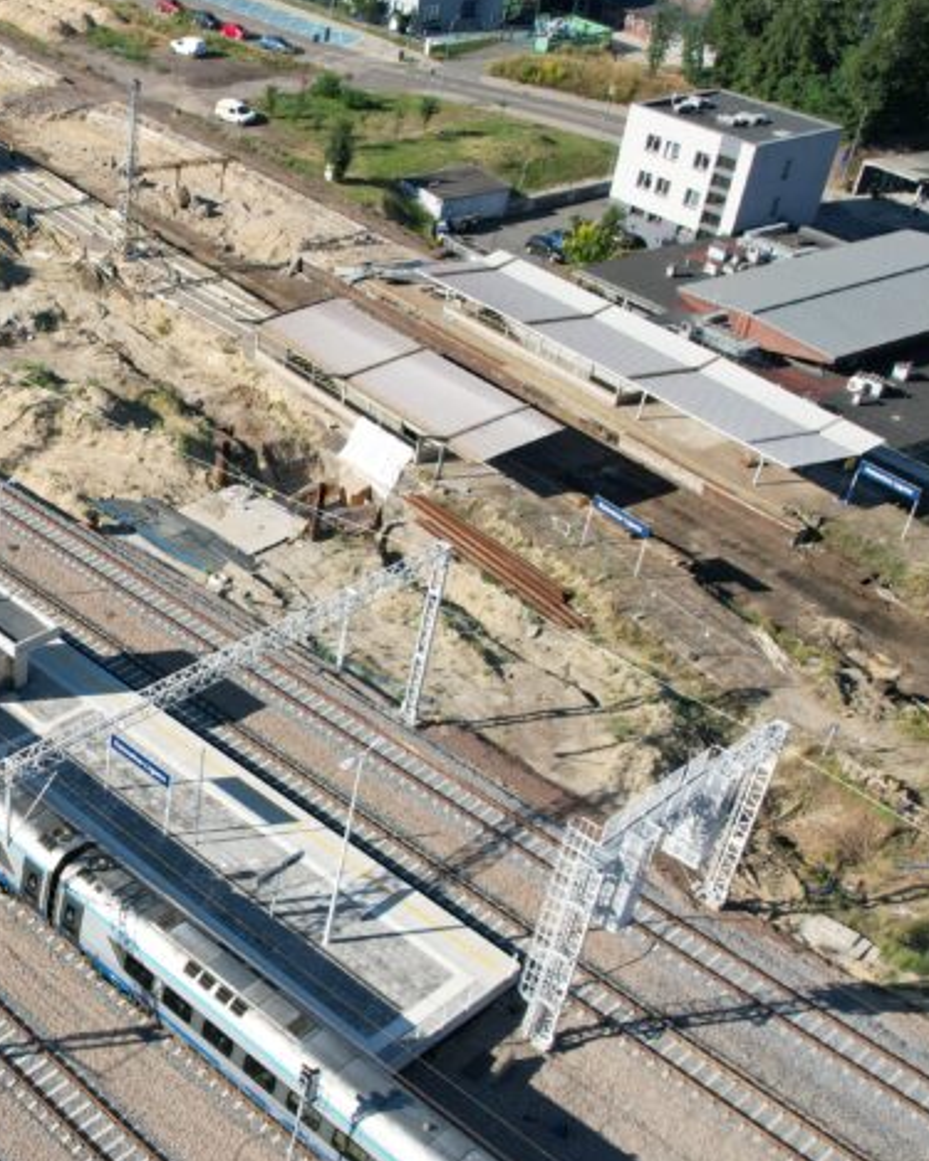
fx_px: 1513
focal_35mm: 44
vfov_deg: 42.0
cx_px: -62
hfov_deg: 30.9
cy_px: 610
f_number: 2.8
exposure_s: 1/1600
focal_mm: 8.38
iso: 130
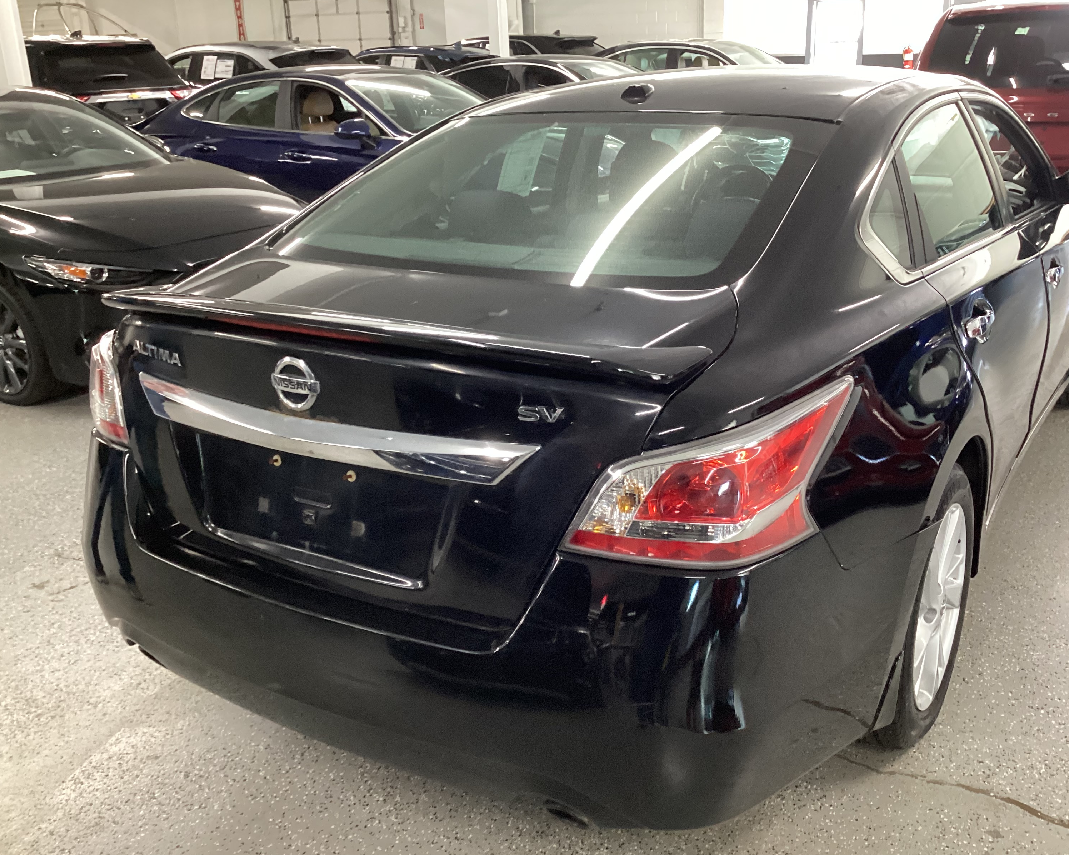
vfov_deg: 44.5
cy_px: 429
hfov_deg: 54.2
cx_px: 568
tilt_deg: -21.9
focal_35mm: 33
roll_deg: +0.6
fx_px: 1044
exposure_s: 1/50
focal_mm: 3.3
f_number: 2.4
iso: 320
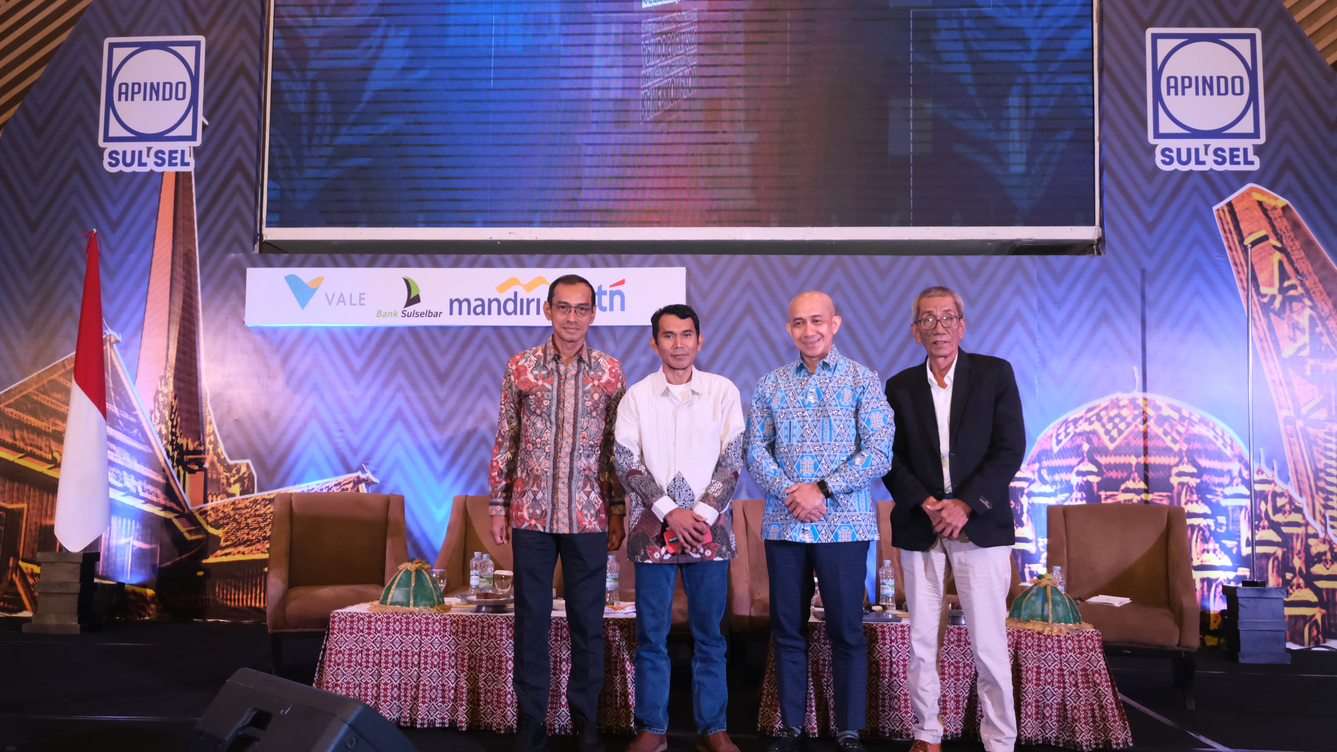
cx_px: 678
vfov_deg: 36.7
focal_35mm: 32
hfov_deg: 61.0
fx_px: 1134
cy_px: 401
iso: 3200
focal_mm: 20
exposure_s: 1/200
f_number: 4
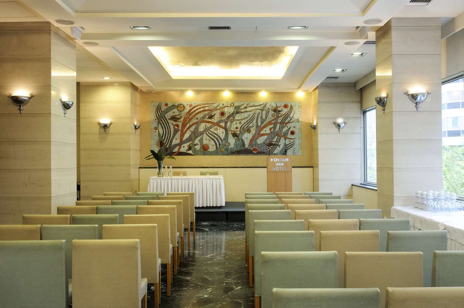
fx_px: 425
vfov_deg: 39.9
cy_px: 154
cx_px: 232
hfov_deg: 57.3
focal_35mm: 33
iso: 200
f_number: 16
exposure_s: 1.3
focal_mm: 22
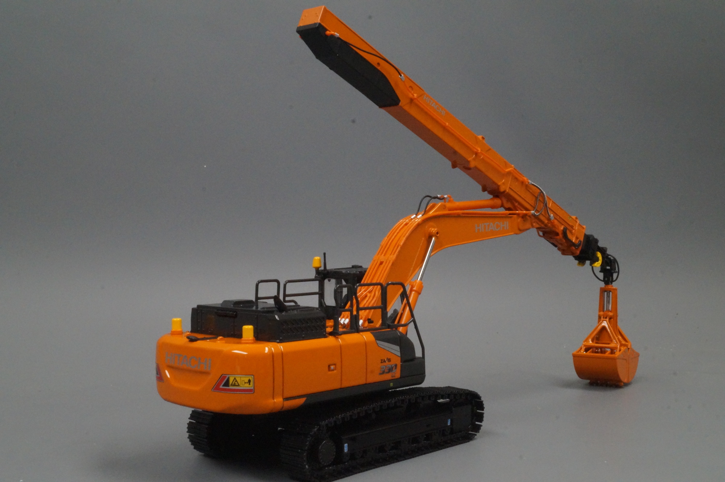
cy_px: 241
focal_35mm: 42
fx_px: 845
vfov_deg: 31.9
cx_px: 362
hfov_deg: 46.4
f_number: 25
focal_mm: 28
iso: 3200
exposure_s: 1/13
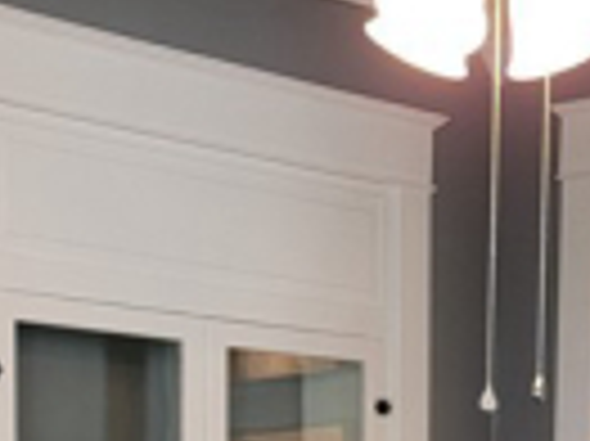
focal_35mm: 122
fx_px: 2077
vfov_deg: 11.6
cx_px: 295
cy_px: 675
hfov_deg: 16.2
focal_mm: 6.7
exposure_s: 1/40
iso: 200
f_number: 1.8
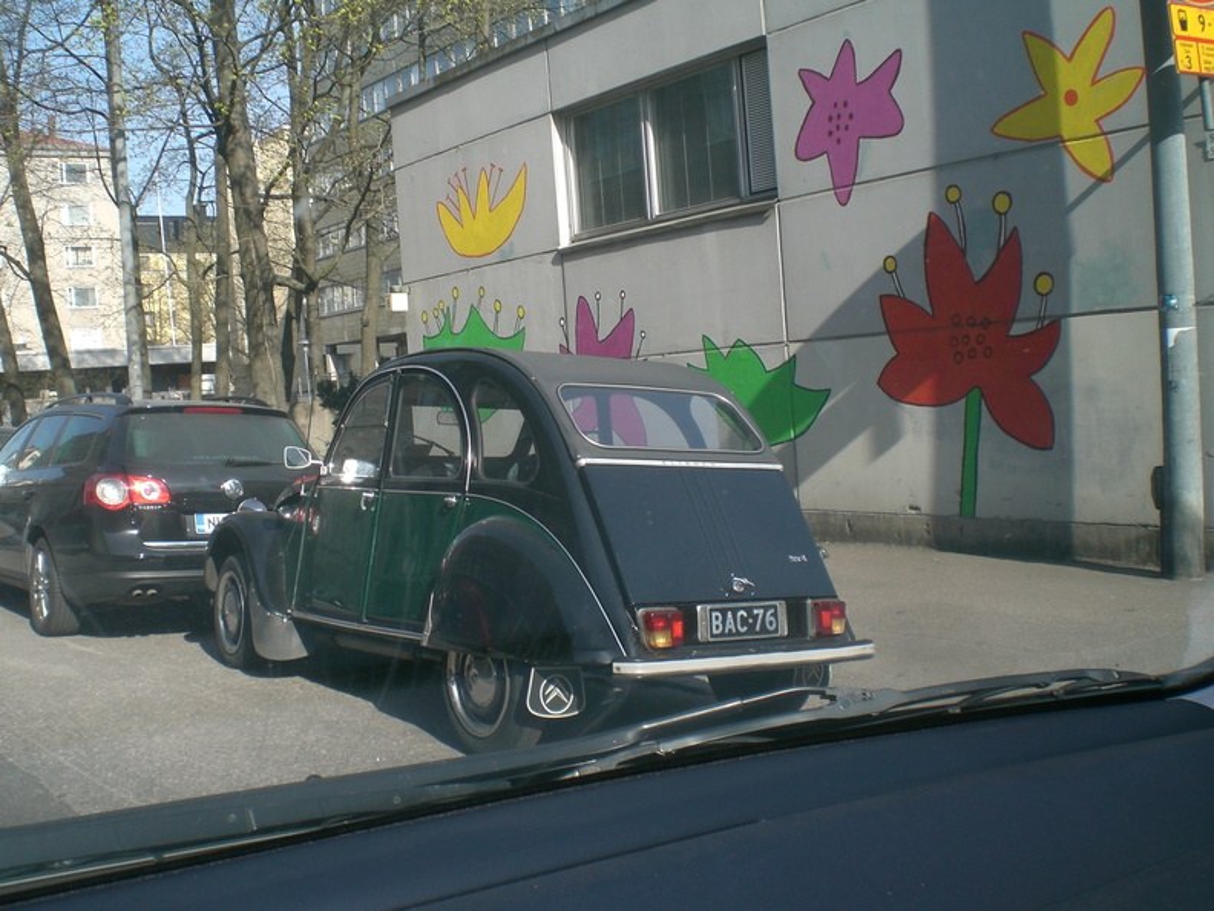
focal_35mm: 38
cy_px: 456
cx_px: 607
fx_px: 1333
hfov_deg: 49.0
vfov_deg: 37.7
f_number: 4.4
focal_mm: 6.3
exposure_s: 1/200
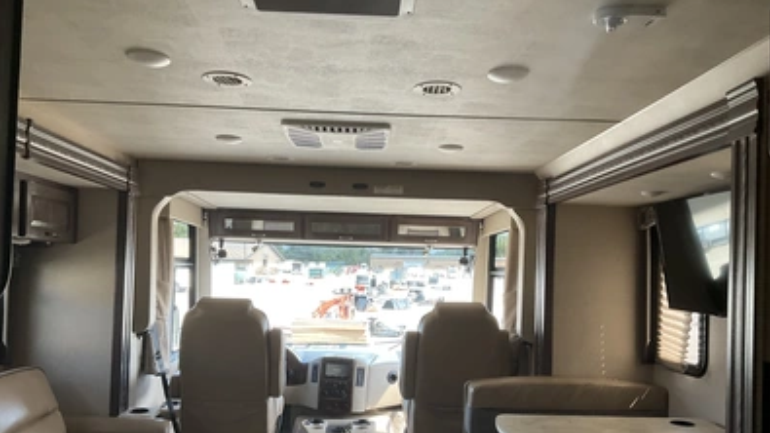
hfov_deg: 61.0
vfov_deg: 36.5
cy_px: 257
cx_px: 388
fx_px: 653
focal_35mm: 32
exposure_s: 1/122
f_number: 1.8
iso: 64
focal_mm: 3
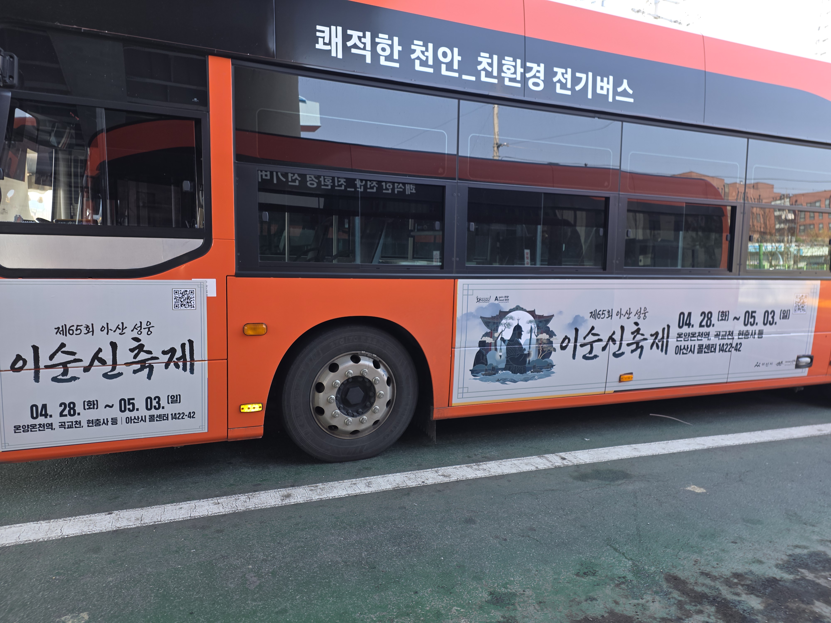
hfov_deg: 73.9
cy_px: 312
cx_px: 416
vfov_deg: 58.9
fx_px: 552
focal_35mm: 23
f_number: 1.7
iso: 16
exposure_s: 1/60
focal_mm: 6.3
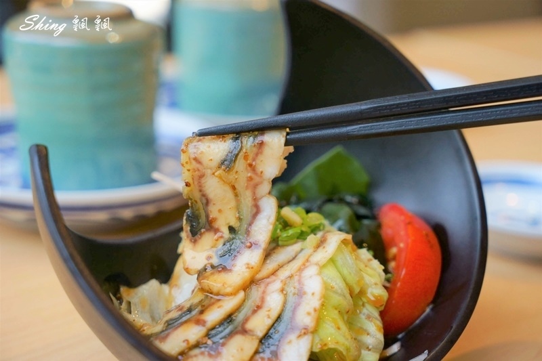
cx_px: 271
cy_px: 180
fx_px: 903
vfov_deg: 22.6
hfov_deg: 33.4
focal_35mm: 60
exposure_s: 1/500
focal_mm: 60
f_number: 5
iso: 1000
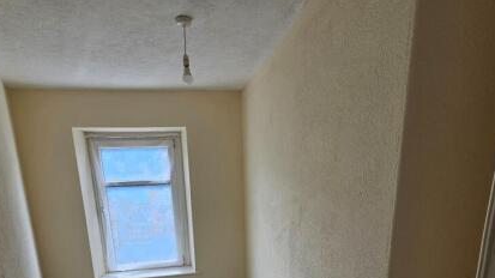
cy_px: 241
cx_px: 239
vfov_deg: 50.6
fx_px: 262
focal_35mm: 20
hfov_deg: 86.6
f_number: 2.2
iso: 64
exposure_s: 1/120
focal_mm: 2.2
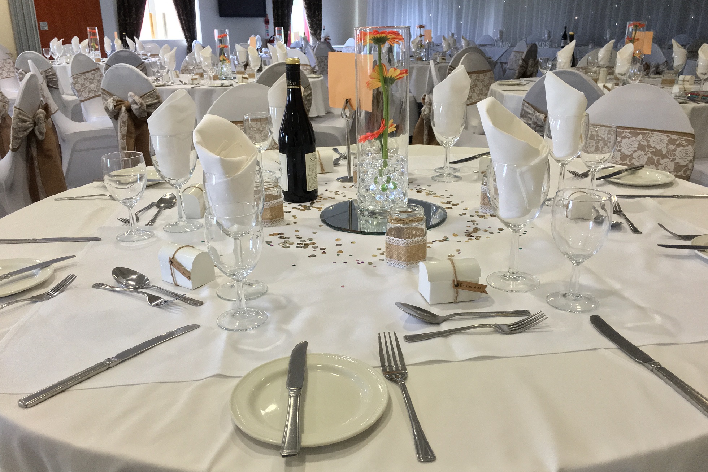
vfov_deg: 42.3
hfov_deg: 60.3
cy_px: 250
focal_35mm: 31
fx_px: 610
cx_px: 352
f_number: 2.2
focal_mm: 4.15
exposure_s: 1/33
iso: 80
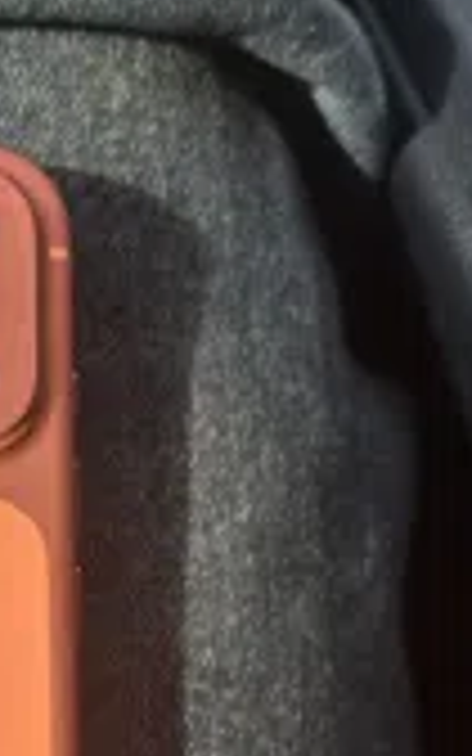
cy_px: 702
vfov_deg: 17.0
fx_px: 2490
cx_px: -139
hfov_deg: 10.6
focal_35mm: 121
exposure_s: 1/612
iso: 64
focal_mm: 6.86
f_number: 1.78
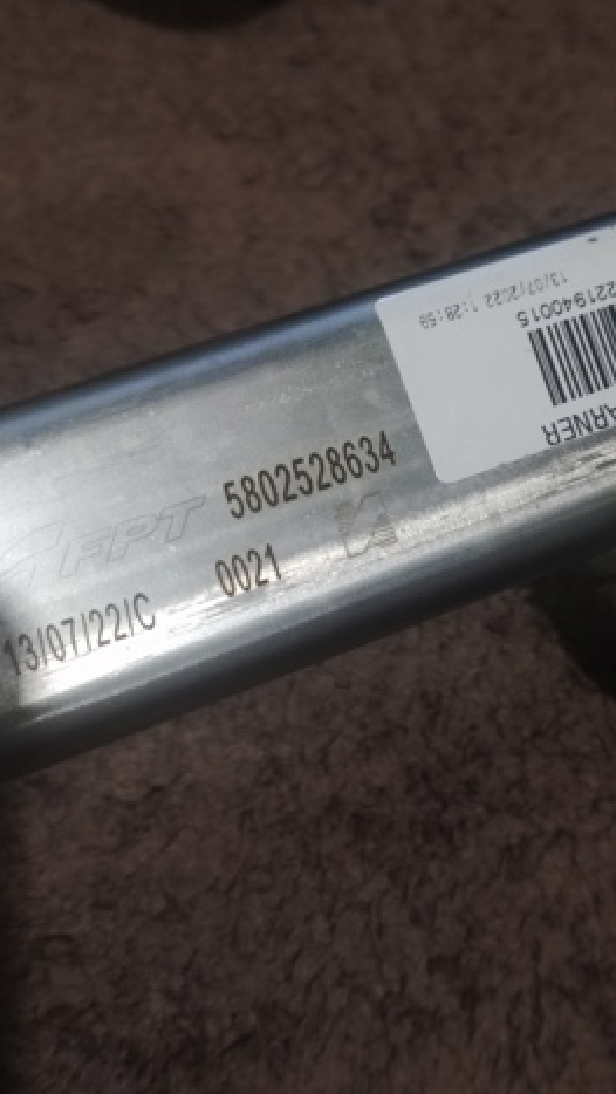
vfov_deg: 89.5
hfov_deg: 58.0
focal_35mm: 19
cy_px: 560
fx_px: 551
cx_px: 362
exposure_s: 1/33
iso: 1590
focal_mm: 4.74
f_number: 1.79
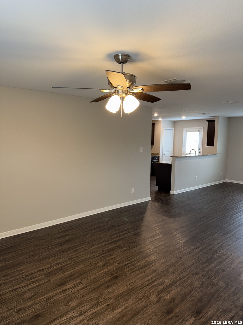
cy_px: 162
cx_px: 122
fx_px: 225
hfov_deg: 56.8
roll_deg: -1.3
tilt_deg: -5.6
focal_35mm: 24
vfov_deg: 71.6
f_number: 1.78
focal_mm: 6.76
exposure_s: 1/29
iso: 64
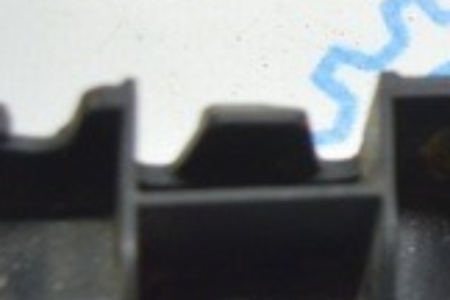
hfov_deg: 8.9
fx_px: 2837
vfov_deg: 6.0
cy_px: 62
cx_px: 650
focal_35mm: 227
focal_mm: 24
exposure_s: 1/40
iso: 400
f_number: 4
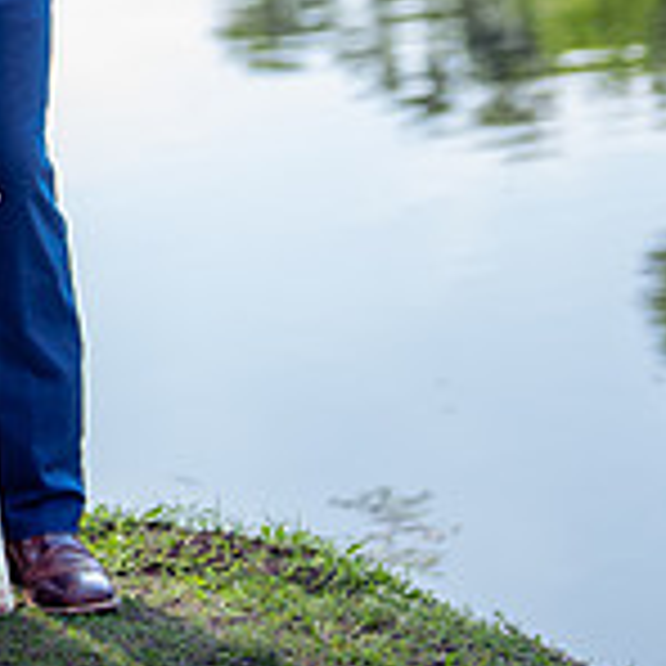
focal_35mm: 183
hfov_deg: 9.4
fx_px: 3983
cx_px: -140
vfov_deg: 9.4
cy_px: -202
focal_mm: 50
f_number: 1.2
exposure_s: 1/1600
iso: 100
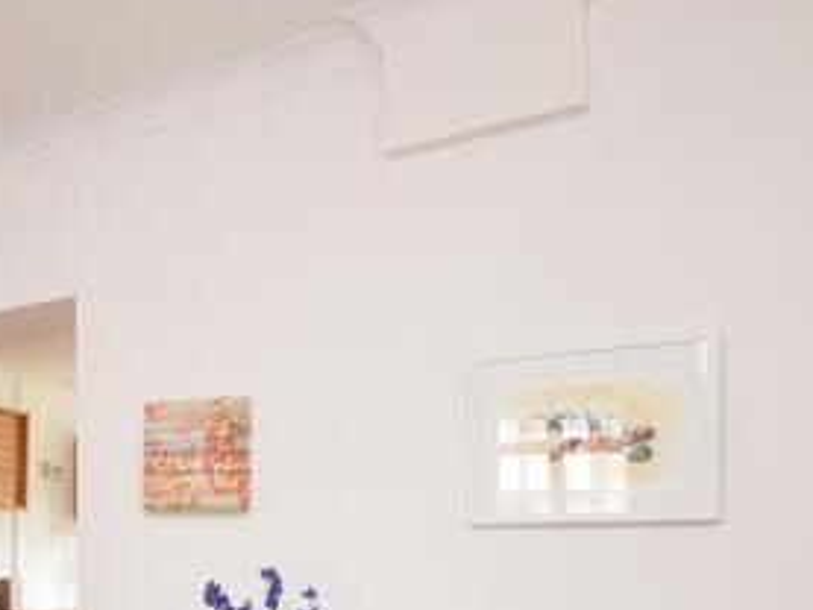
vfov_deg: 33.1
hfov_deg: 41.3
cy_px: 567
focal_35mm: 41
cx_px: 50
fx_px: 963
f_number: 10
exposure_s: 1/2.5
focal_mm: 12
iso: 400
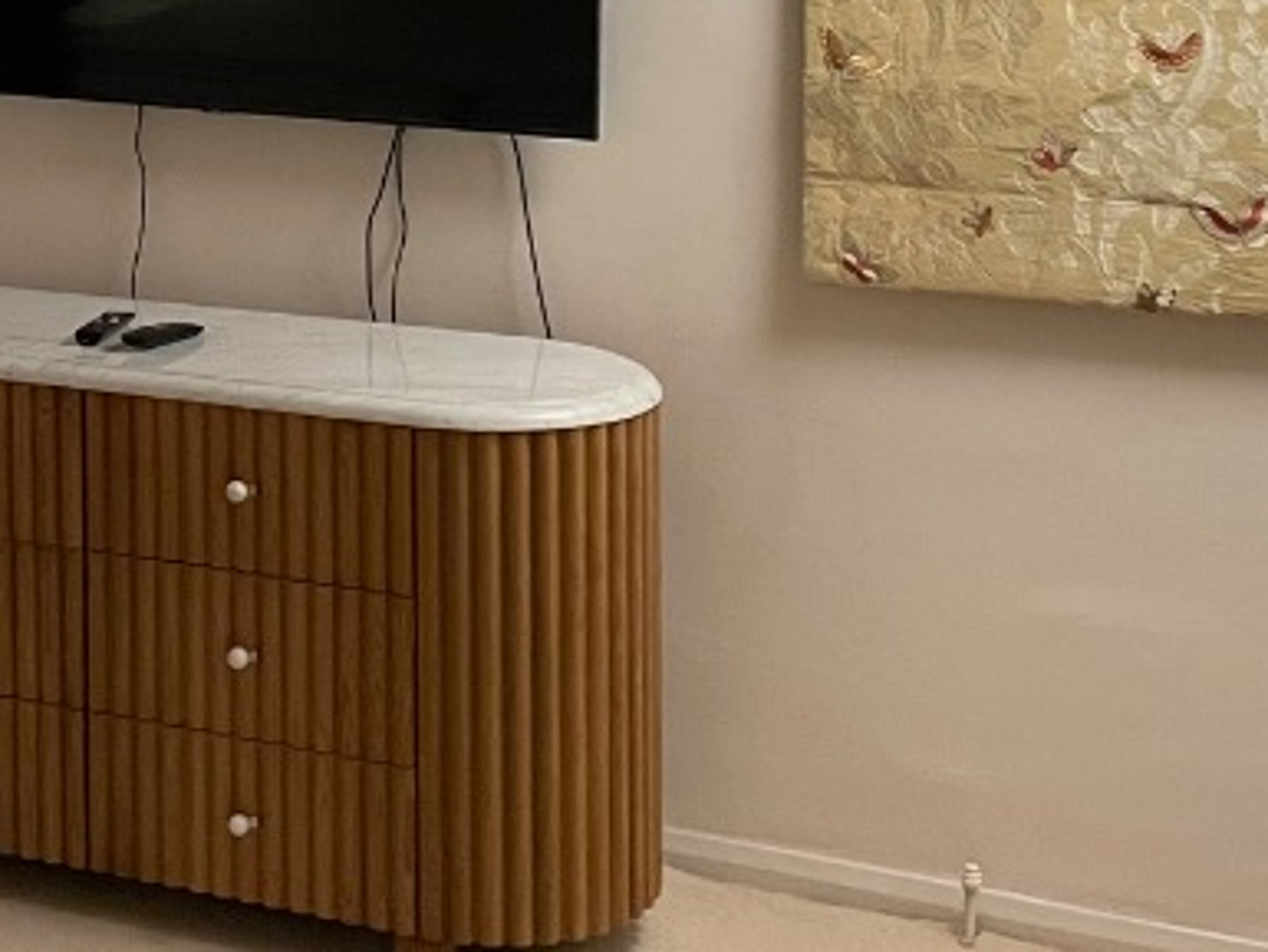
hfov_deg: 23.3
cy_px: -20
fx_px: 2968
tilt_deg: -3.2
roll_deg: -0.7
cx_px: 69
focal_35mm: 81
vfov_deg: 17.7
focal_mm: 4.2
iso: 400
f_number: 1.6
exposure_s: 1/50
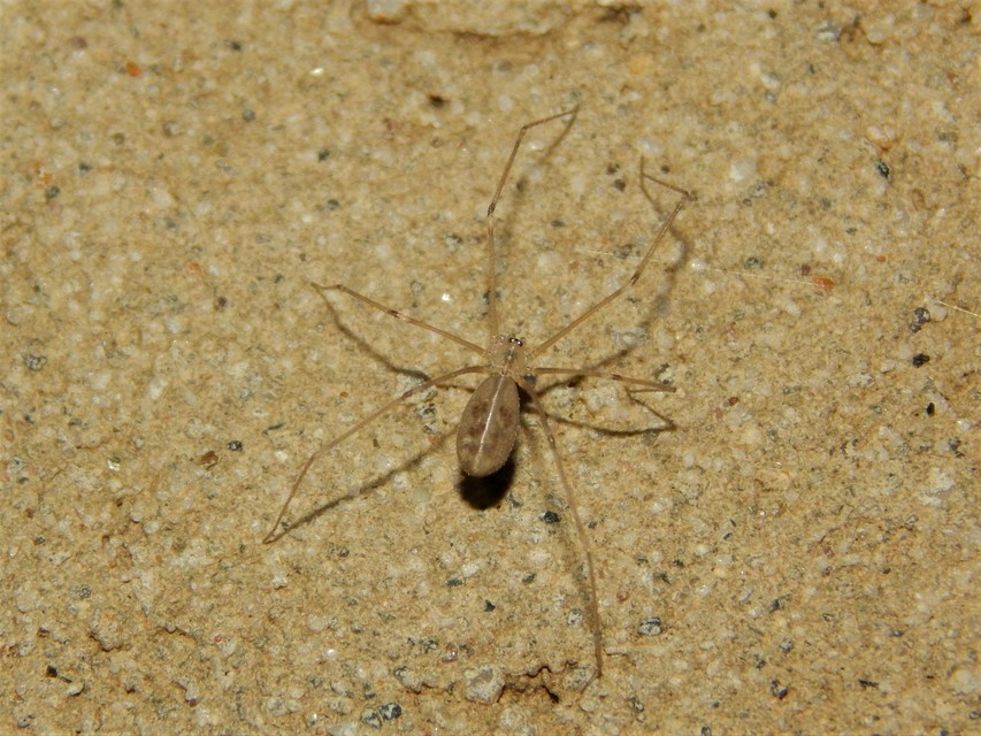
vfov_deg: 8.2
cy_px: 368
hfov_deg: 10.9
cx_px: 490
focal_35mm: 182
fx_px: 5159
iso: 200
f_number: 10.5
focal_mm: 32.8
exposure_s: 1/30
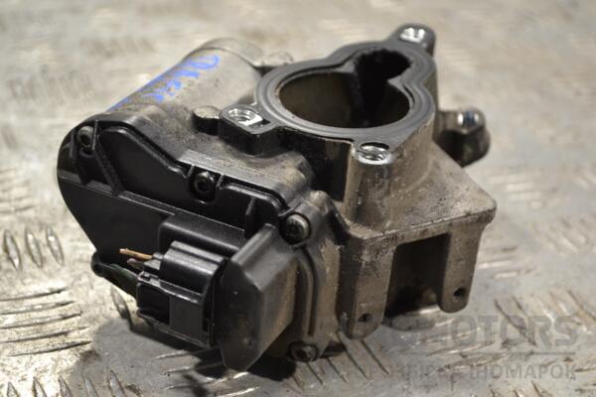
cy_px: 198
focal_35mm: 68
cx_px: 298
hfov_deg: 29.9
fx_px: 1117
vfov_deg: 20.2
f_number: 5.3
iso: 320
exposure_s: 1/30
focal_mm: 45
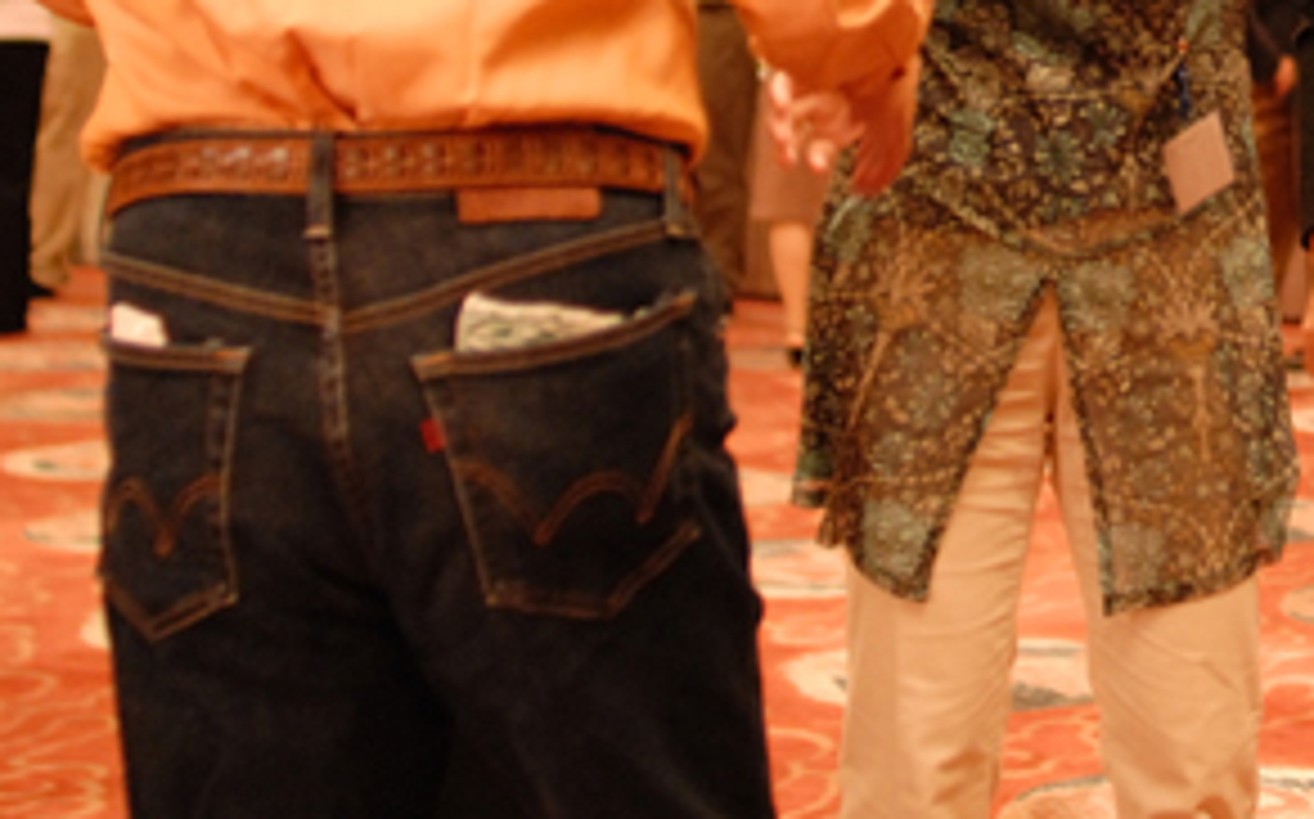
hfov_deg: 21.1
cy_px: -92
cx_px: 1418
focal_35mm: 94
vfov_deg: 13.6
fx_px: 3364
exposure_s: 1/60
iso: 800
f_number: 2
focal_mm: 28
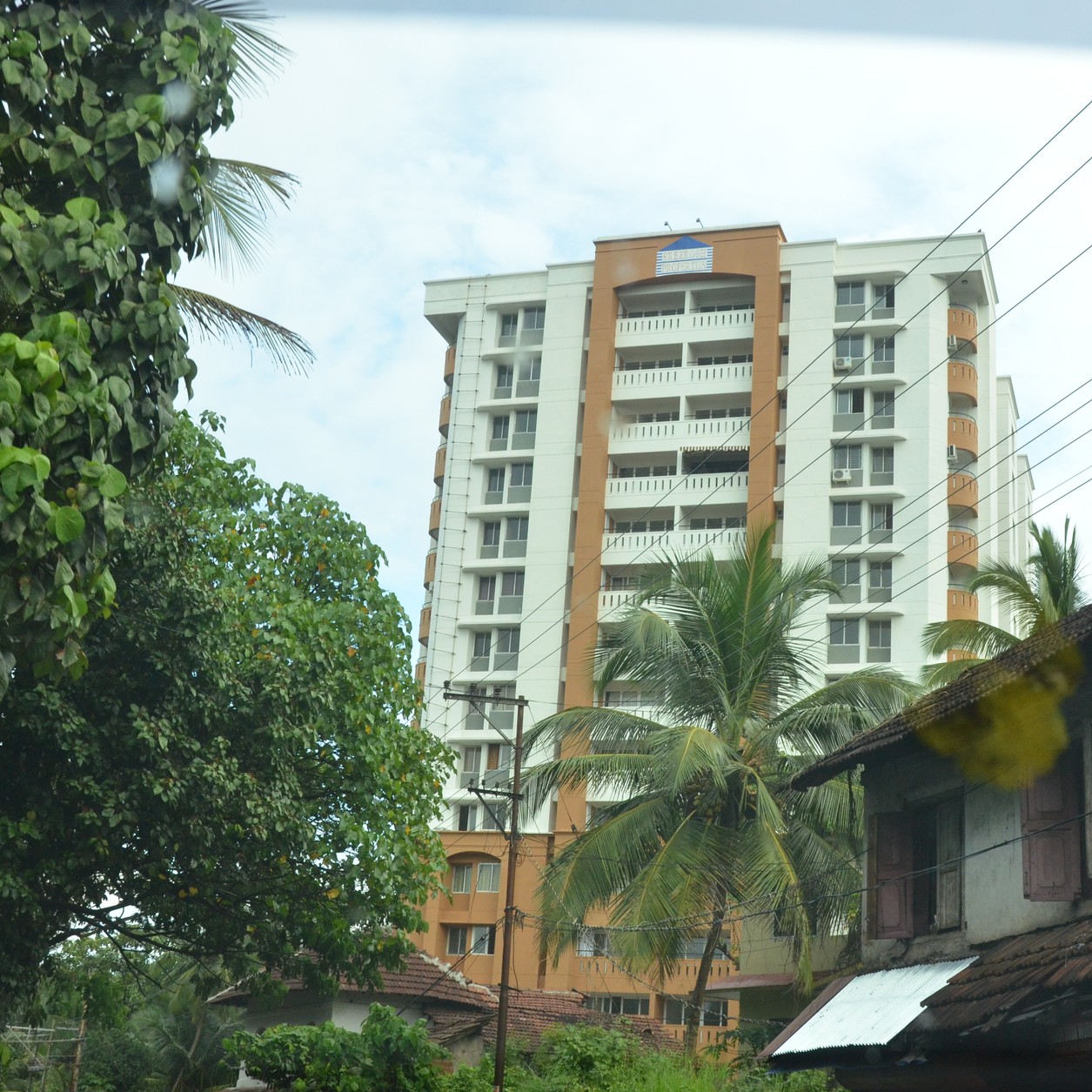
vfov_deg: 34.9
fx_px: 1736
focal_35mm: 49
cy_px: 551
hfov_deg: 34.8
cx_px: 640
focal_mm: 25
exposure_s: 1/400
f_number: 7.1
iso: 1000
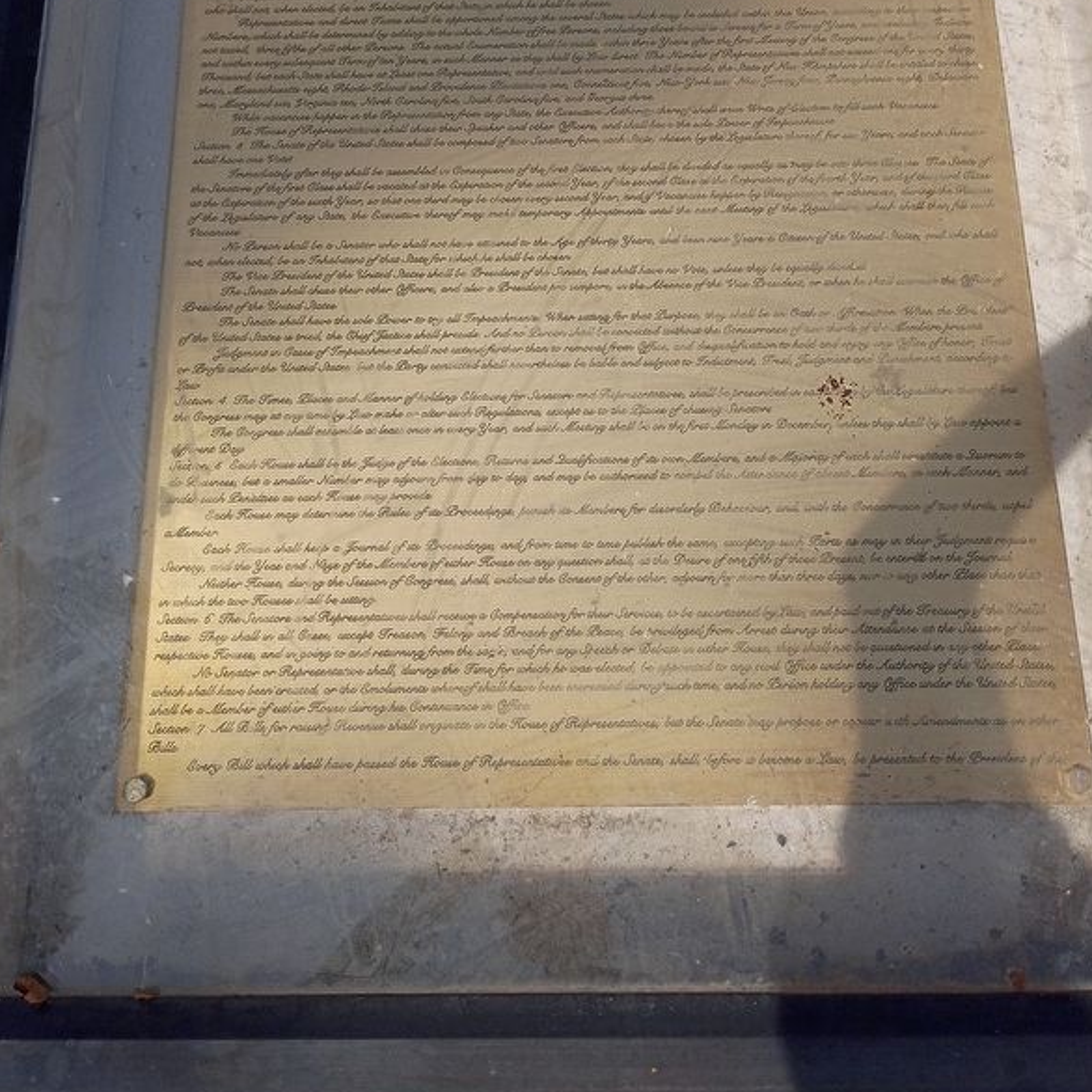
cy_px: 360
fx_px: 1249
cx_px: 540
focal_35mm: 35
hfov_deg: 47.2
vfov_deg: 46.4
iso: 105
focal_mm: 4.27
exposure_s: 1/1508
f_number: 1.8
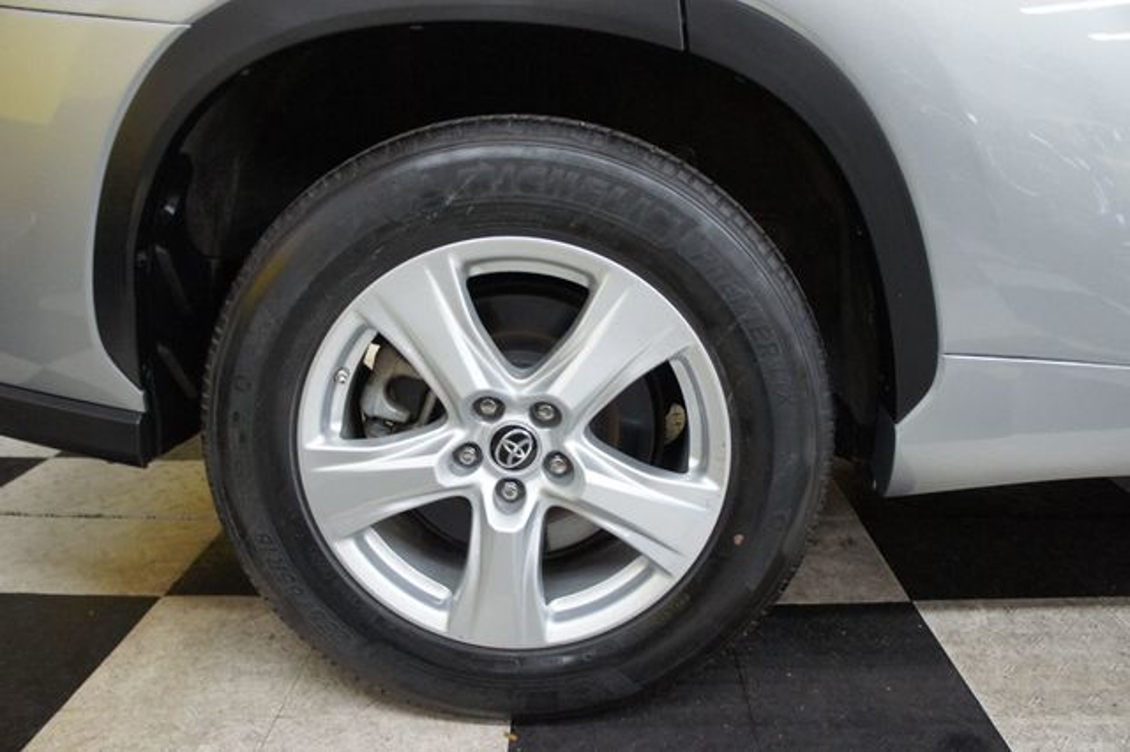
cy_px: 376
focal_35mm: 27
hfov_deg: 67.4
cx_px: 565
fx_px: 847
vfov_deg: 47.9
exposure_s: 1/80
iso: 1600
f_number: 3.5
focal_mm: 18
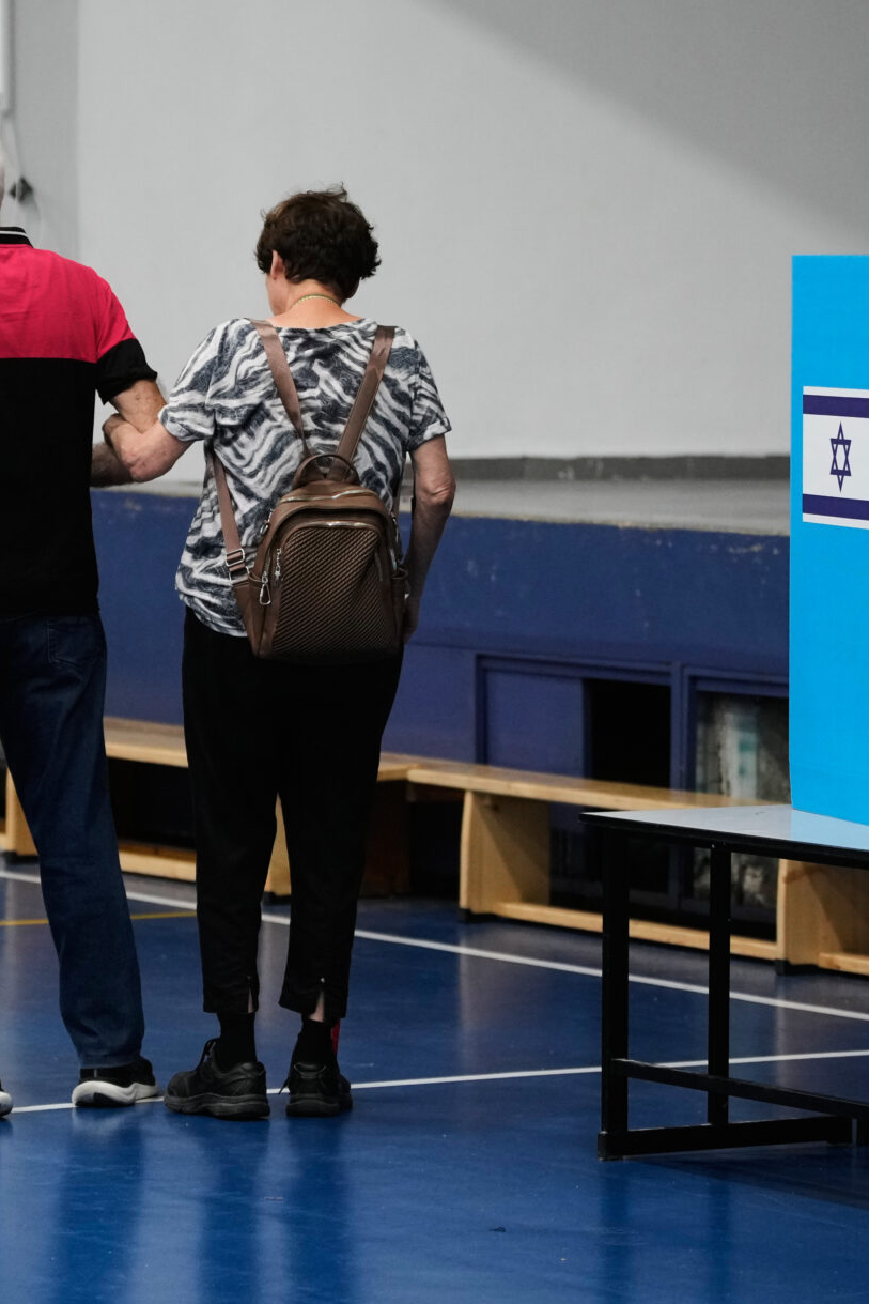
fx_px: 6841
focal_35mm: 189
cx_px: 102
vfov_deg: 10.9
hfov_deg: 7.3
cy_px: 536
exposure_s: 1/1250
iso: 2000
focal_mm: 90
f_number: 2.8
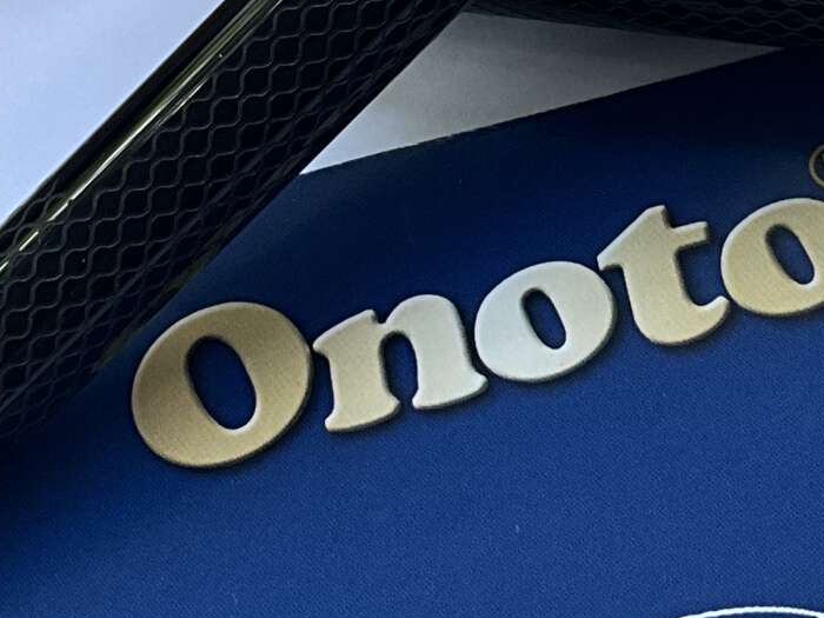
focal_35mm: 106
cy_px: -141
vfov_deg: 13.5
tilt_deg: -51.9
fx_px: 2523
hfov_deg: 18.5
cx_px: 556
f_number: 1.8
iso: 64
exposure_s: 1/104
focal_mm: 3
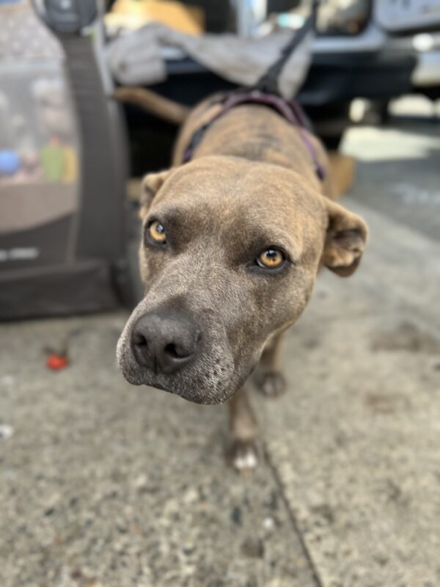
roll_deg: +6.3
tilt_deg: -21.3
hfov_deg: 53.1
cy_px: 294
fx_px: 441
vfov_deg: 67.3
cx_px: 220
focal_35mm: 26
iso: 50
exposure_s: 1/431
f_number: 1.5
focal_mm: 5.7
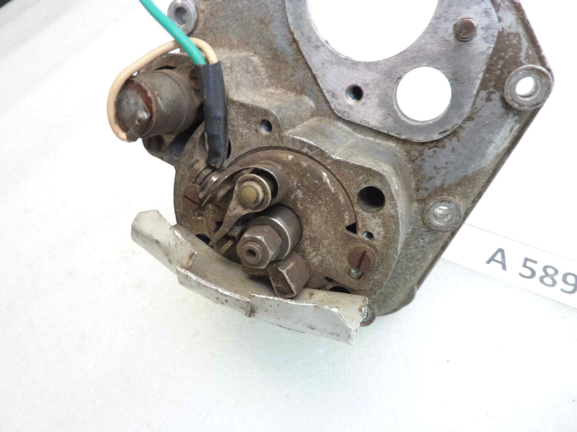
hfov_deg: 69.4
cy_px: 216
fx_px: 417
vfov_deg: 54.9
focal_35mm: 25
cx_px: 288
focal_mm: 4.1
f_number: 3.3
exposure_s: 1/8
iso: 125
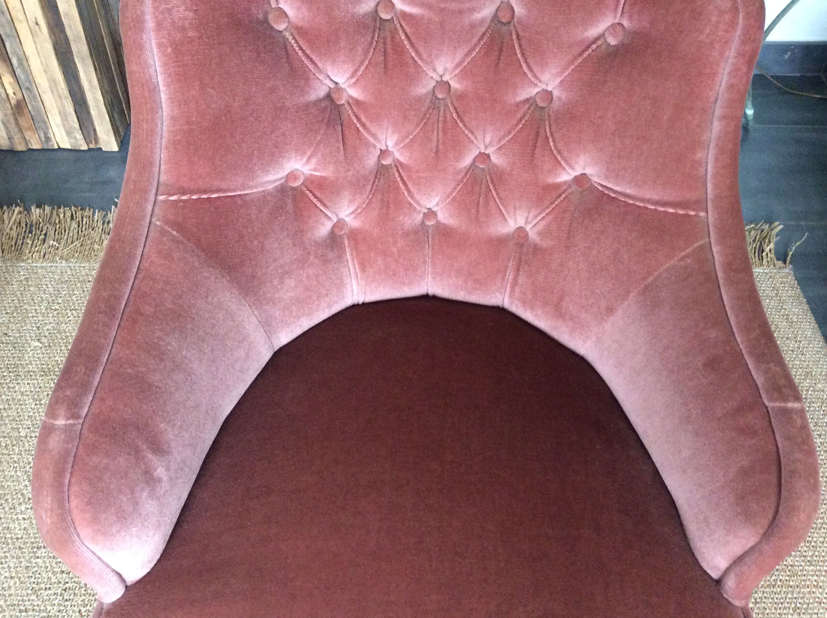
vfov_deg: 41.7
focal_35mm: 34
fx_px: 811
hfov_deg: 54.0
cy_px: 314
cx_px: 414
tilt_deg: -49.9
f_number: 2.4
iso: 250
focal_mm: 3.3
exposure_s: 1/17
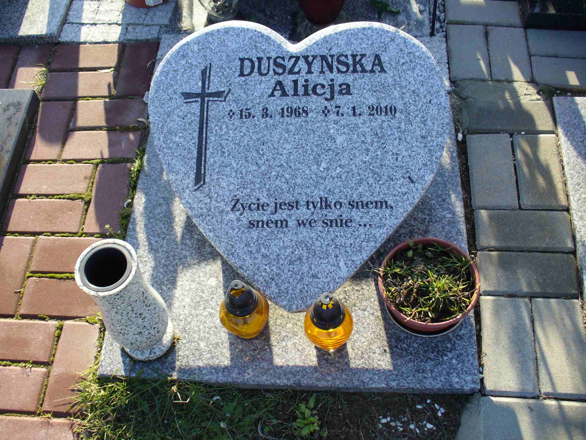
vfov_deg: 38.7
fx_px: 626
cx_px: 293
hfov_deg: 50.1
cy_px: 220
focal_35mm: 37
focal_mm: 6.1
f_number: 2.8
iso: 80
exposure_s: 1/250
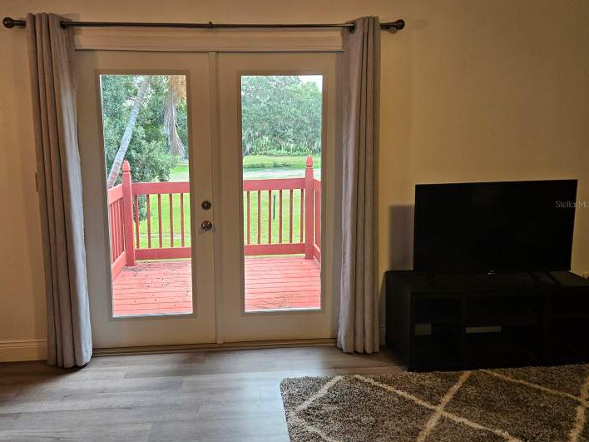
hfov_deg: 67.1
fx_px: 442
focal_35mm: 26
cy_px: 204
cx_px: 262
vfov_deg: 53.0
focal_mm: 5.4
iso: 125
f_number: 1.8
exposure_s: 1/120
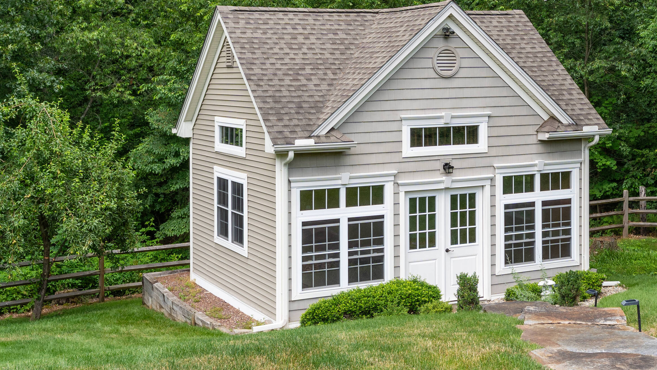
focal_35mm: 58
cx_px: 406
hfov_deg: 35.8
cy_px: 132
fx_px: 1010
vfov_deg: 20.7
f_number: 8
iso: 320
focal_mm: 28
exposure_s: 1/40
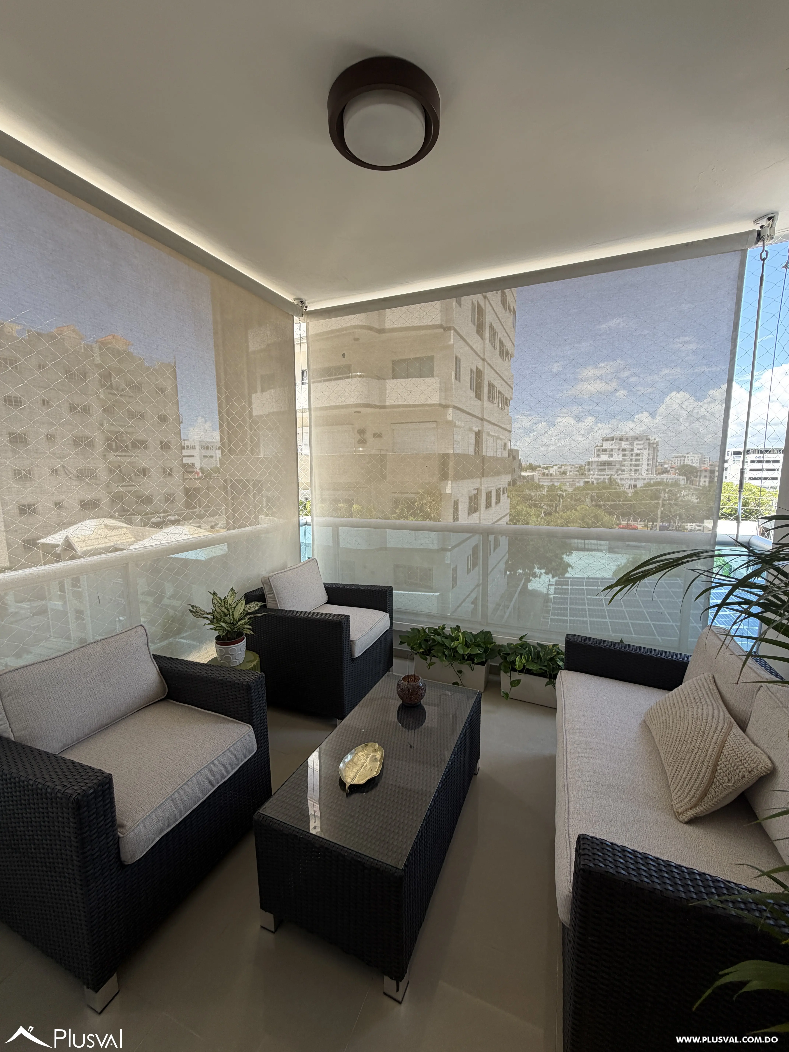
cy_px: 526
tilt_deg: -7.7
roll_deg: -0.1
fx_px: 425
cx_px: 394
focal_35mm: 14
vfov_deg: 102.1
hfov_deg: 85.7
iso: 40
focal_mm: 2.22
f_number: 2.2
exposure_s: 1/170
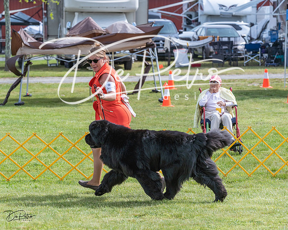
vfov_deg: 9.2
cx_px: 135
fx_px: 1427
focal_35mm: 168
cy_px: 117
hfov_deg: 11.5
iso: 320
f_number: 5.6
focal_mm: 138
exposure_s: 1/1250
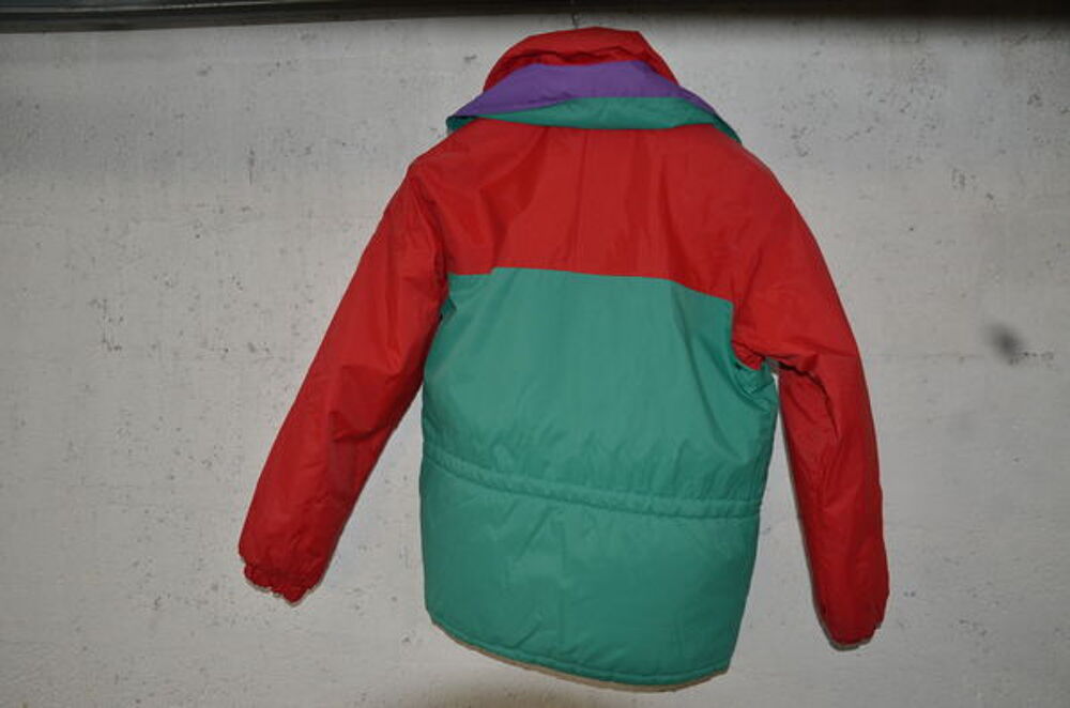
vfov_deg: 41.5
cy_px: 354
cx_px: 535
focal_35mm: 32
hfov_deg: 59.6
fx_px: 934
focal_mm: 21
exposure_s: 1/60
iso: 800
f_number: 3.8
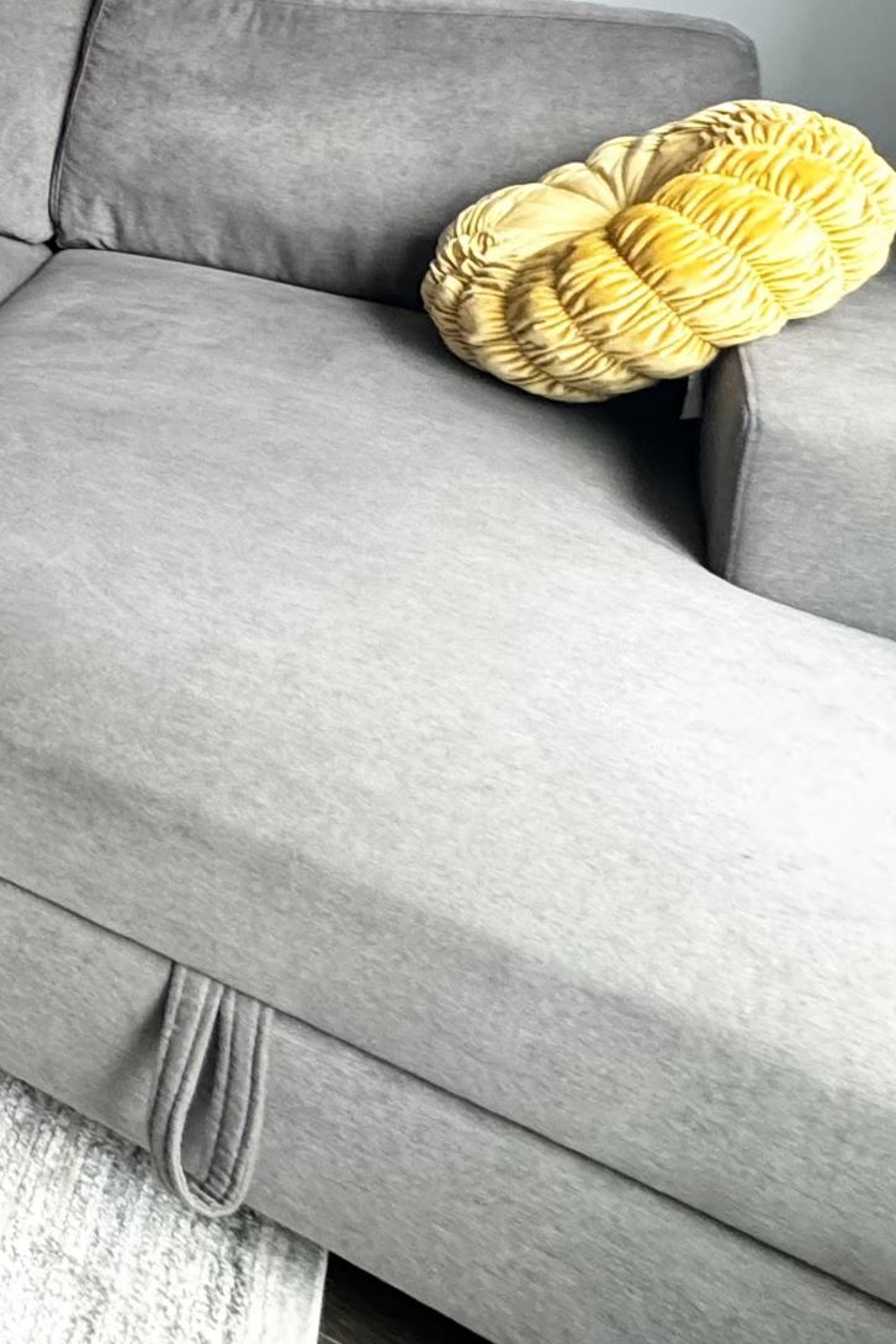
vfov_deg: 40.3
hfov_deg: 19.4
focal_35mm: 41
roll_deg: +0.5
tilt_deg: -10.1
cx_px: -876
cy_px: -59
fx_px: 1531
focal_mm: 2.22
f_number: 2.2
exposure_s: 1/60
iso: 250
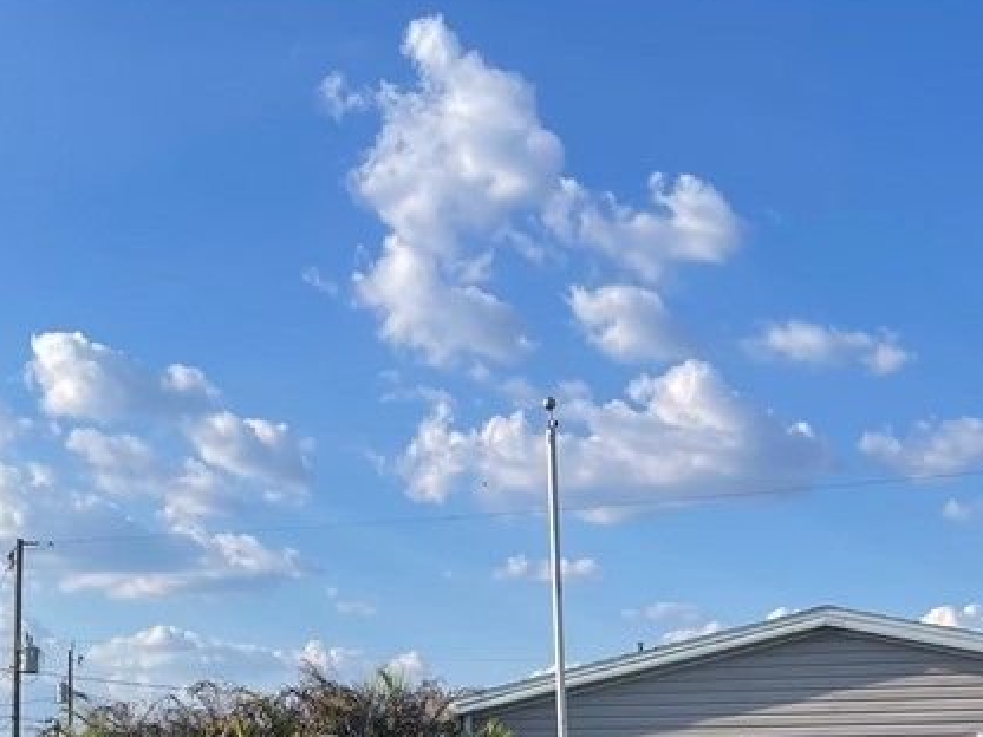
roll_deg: -0.6
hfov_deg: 30.2
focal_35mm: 64
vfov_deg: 21.3
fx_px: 1817
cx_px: 376
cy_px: 891
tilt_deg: -0.7
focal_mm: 4.2
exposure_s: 1/3205
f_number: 1.6
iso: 32
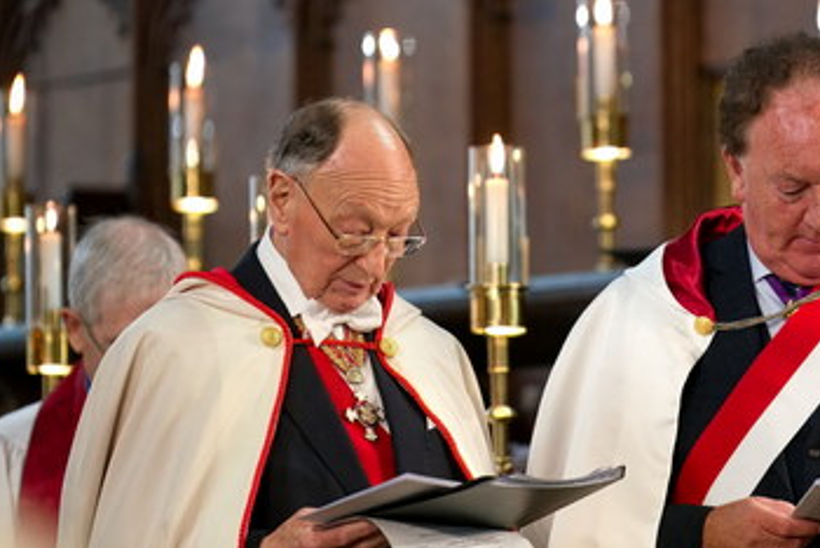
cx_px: 583
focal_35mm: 238
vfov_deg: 5.8
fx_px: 5425
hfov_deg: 8.6
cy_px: 281
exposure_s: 1/320
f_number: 2.8
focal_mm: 139
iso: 5000
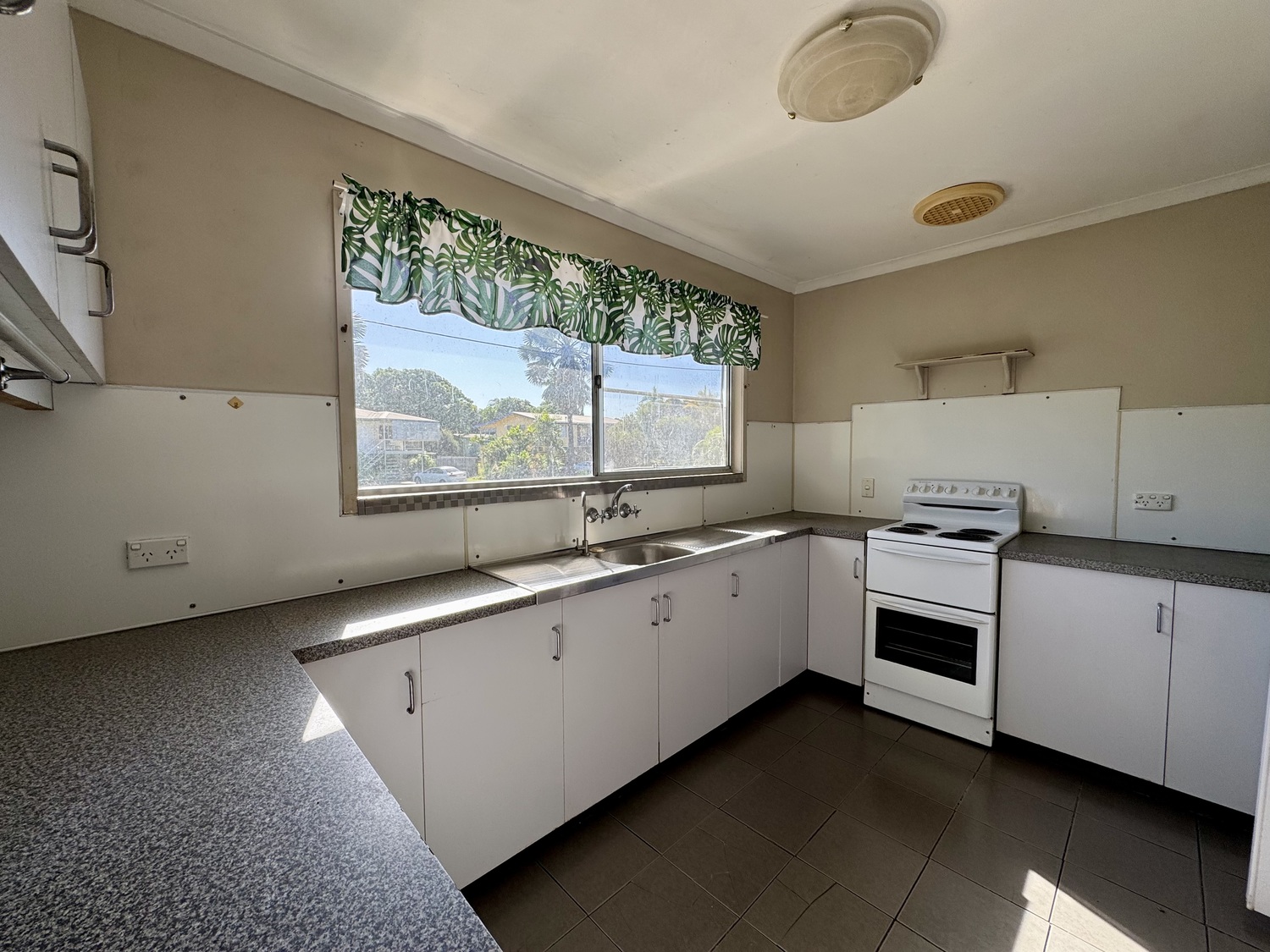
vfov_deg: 85.7
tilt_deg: -3.0
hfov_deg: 102.1
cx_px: 635
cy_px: 476
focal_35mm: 14
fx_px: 514
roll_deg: +0.8
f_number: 2.2
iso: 40
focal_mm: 2.22
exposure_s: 1/304
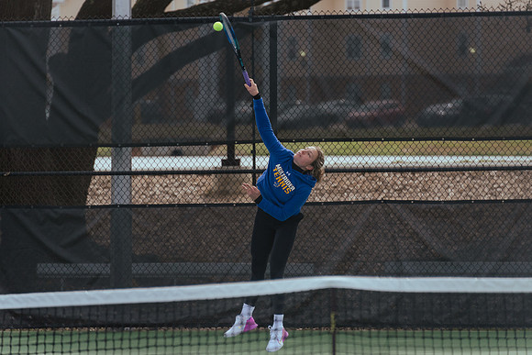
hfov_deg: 8.1
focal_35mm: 253
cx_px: 269
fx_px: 3736
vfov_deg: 5.4
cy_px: 179
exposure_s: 1/2500
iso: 640
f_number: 5.6
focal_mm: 250
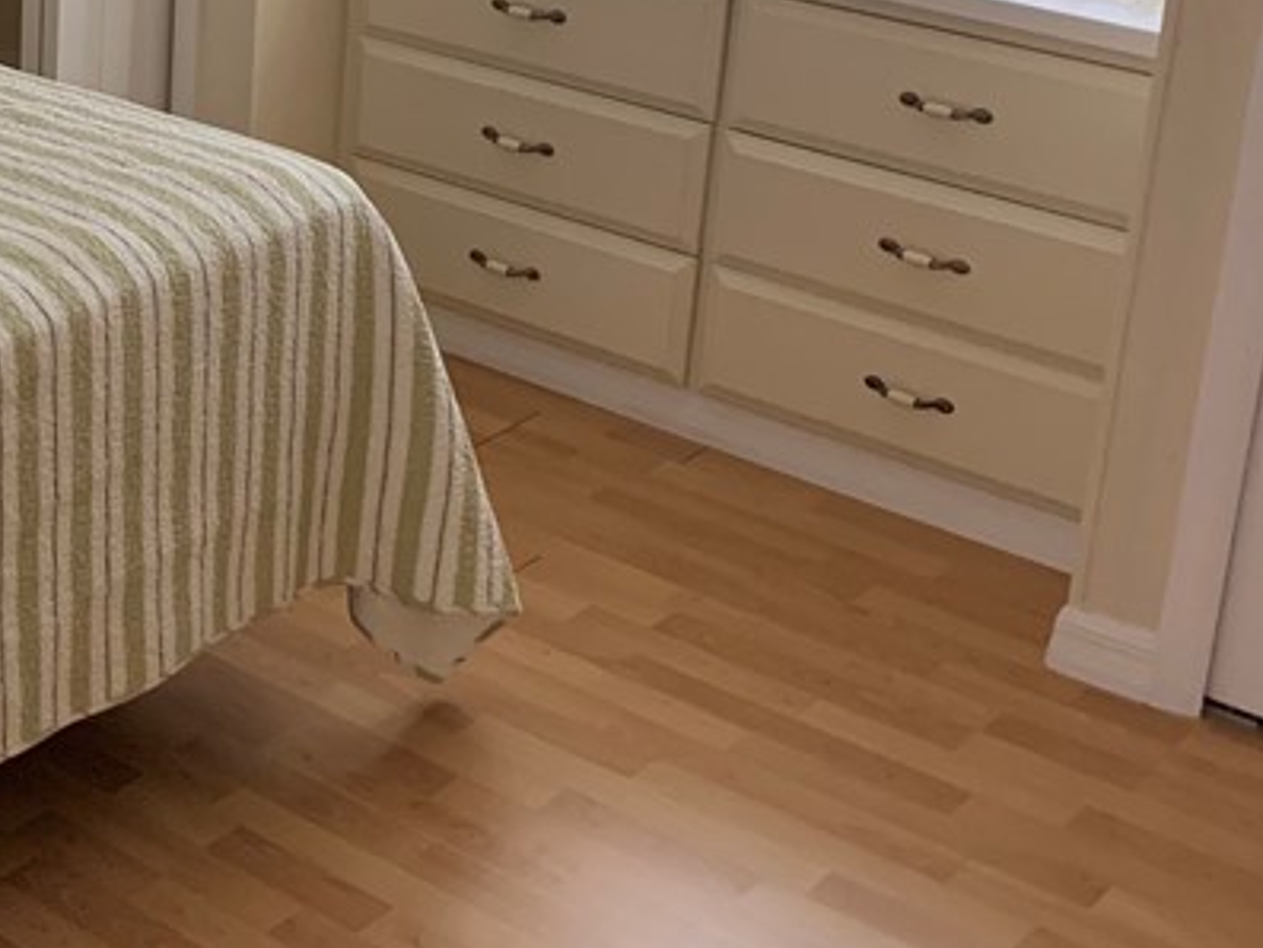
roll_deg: -0.7
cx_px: -10
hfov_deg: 27.3
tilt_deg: -17.6
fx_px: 2445
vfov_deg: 21.4
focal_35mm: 67
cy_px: 92
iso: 400
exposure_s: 1/48
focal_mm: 4.25
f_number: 1.8
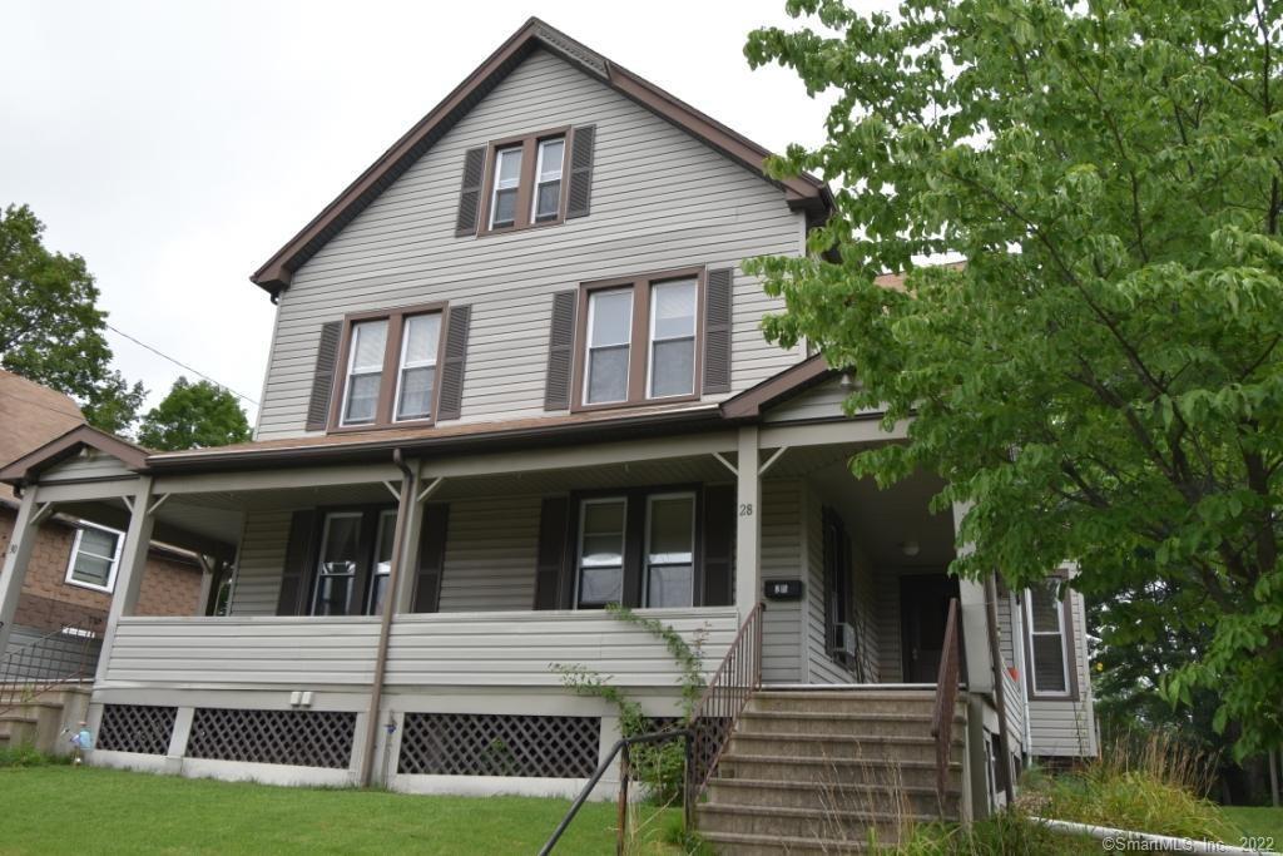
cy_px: 428
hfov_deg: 61.9
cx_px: 642
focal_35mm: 30
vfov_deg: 43.6
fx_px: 1069
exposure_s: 1/250
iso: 200
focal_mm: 20
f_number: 7.1
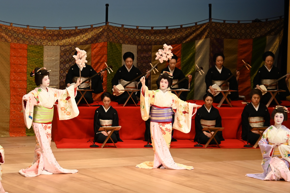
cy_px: 81
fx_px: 1426
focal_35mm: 177
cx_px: 139
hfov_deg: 11.6
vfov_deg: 7.8
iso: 400
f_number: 5
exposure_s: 1/125
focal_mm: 80
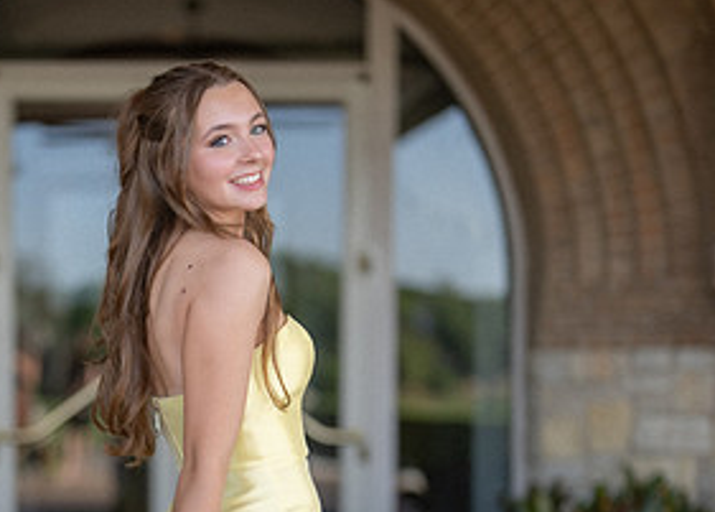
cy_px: 494
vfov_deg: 12.8
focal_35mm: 111
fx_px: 2255
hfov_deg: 17.9
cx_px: 218
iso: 160
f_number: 1.2
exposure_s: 1/1600
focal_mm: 50
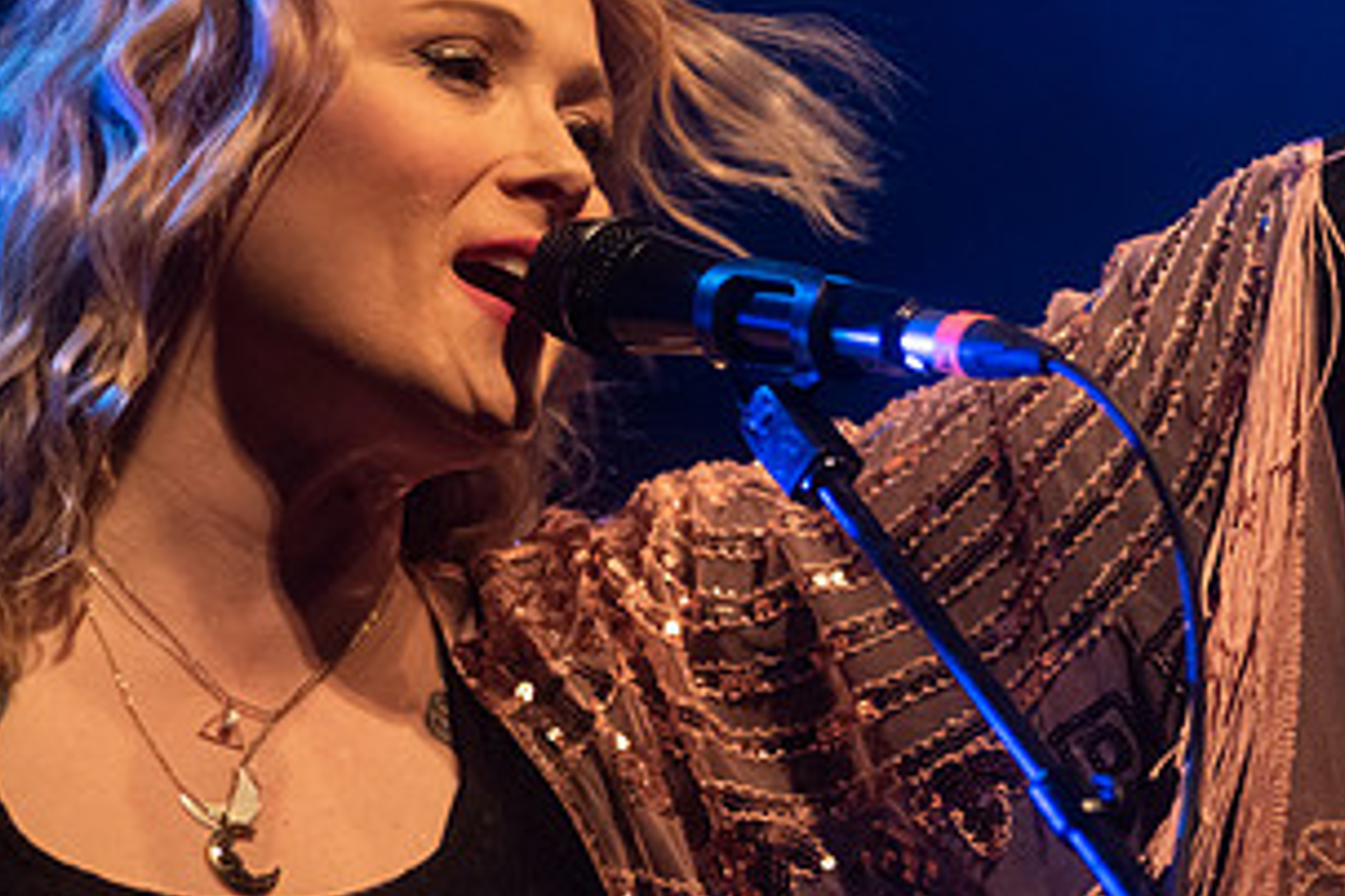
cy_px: 339
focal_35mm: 383
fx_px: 14308
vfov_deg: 3.6
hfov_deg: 5.4
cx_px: 1012
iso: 2500
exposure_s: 1/200
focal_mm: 200
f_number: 3.2
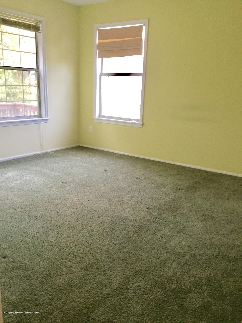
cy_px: 162
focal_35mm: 31
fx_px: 289
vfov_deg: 58.4
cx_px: 121
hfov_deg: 45.4
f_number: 2.4
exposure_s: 1/30
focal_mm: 3.3
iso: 80
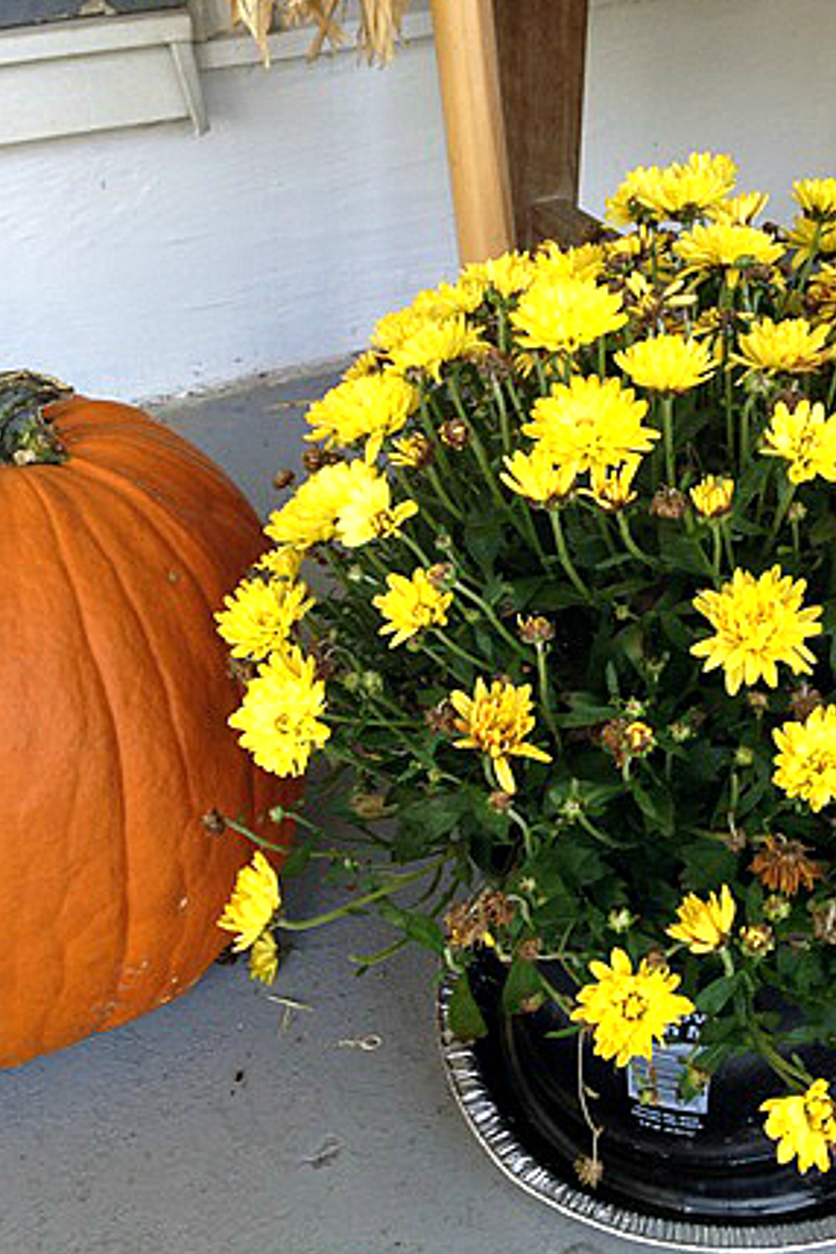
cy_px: 614
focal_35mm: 48
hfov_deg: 28.1
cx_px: 453
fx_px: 1672
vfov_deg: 41.1
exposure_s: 1/60
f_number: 2.4
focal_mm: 4.12
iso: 50
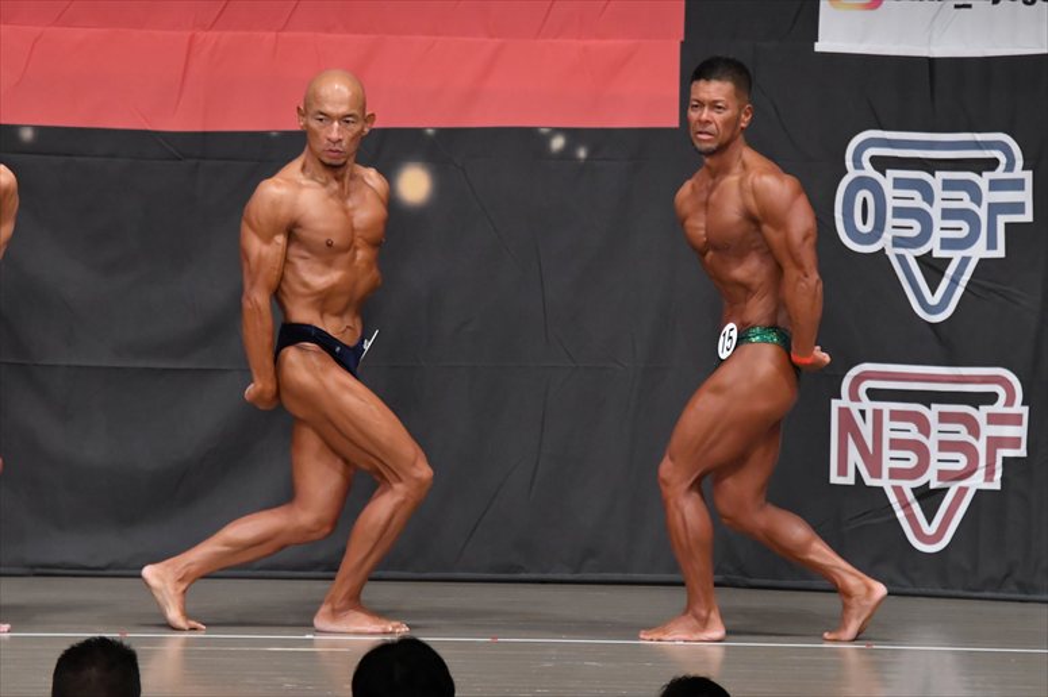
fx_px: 6983
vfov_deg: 5.7
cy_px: 348
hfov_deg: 8.6
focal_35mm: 240
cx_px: 524
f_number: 5.6
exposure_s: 1/400
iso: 5000
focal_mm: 160
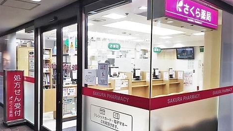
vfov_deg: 36.7
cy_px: 72
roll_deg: -0.8
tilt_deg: -3.5
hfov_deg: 61.0
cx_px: 116
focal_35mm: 32
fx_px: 198
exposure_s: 1/30
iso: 50
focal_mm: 4.15
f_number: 2.2
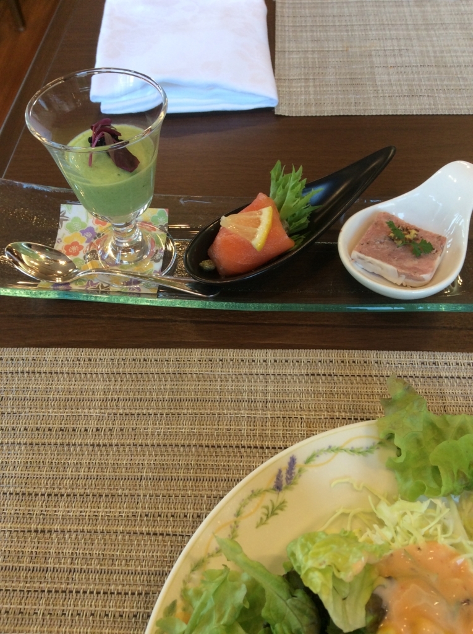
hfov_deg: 44.1
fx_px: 584
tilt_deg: -54.3
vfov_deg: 56.9
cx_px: 236
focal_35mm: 32
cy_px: 317
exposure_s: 1/60
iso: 50
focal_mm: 3.3
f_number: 2.4
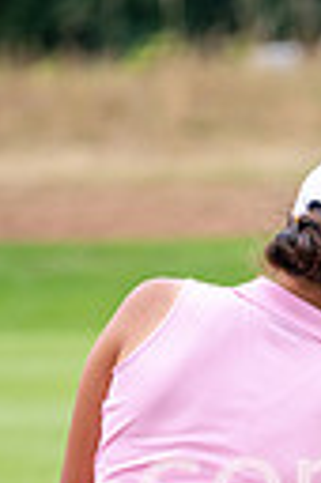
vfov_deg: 2.0
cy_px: 694
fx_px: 14134
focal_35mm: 1054
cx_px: 559
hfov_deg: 1.3
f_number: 5
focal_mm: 300
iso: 400
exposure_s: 1/1250
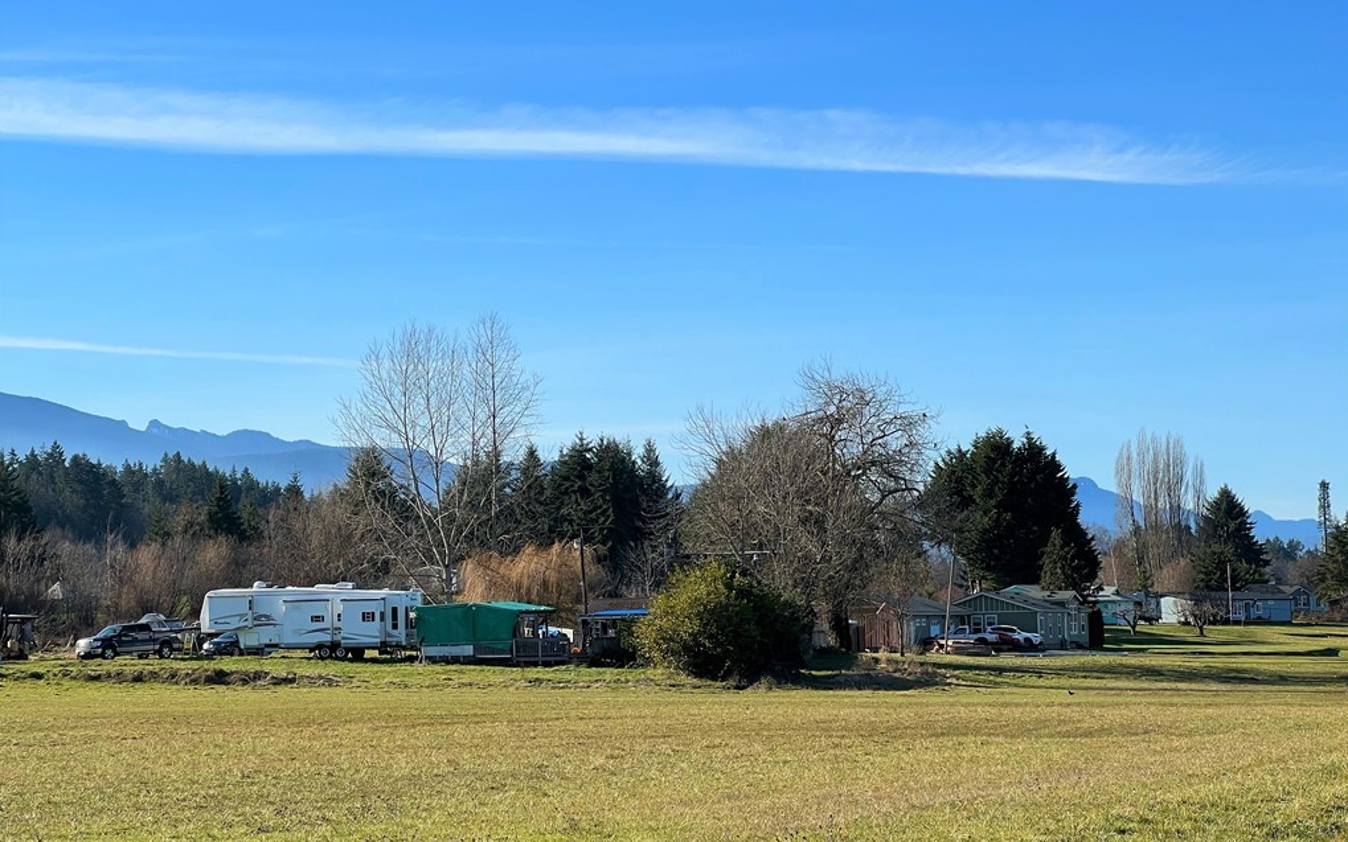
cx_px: 672
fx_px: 3013
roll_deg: +0.8
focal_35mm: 82
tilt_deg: +2.7
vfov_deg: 15.9
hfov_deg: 25.2
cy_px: 471
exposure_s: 1/853
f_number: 2.8
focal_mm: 9
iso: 32
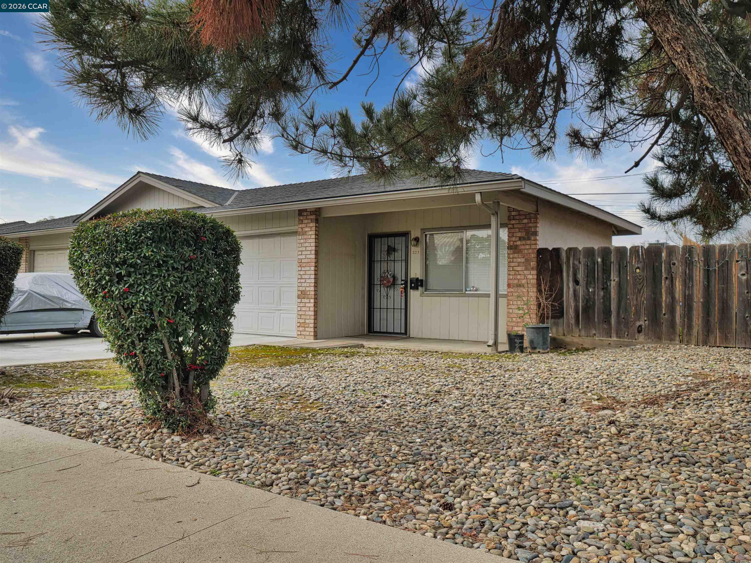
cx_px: 376
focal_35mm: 26
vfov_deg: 53.1
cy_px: 282
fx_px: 564
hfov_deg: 67.3
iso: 125
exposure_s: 1/320
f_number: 4.5
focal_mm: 13
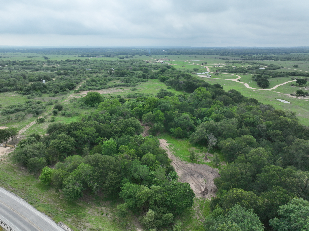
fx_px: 214
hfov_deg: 71.6
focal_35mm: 24
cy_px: 116
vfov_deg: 56.8
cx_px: 154
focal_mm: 12.29
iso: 100
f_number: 2.8
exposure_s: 1/1250
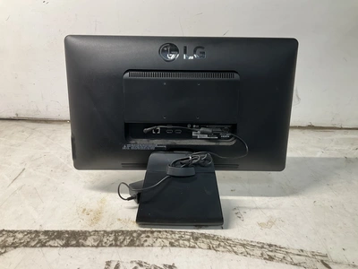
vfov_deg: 48.2
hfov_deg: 61.7
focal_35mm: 29
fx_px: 300
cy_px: 134
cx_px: 179
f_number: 1.8
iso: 64
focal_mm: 3
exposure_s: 1/60
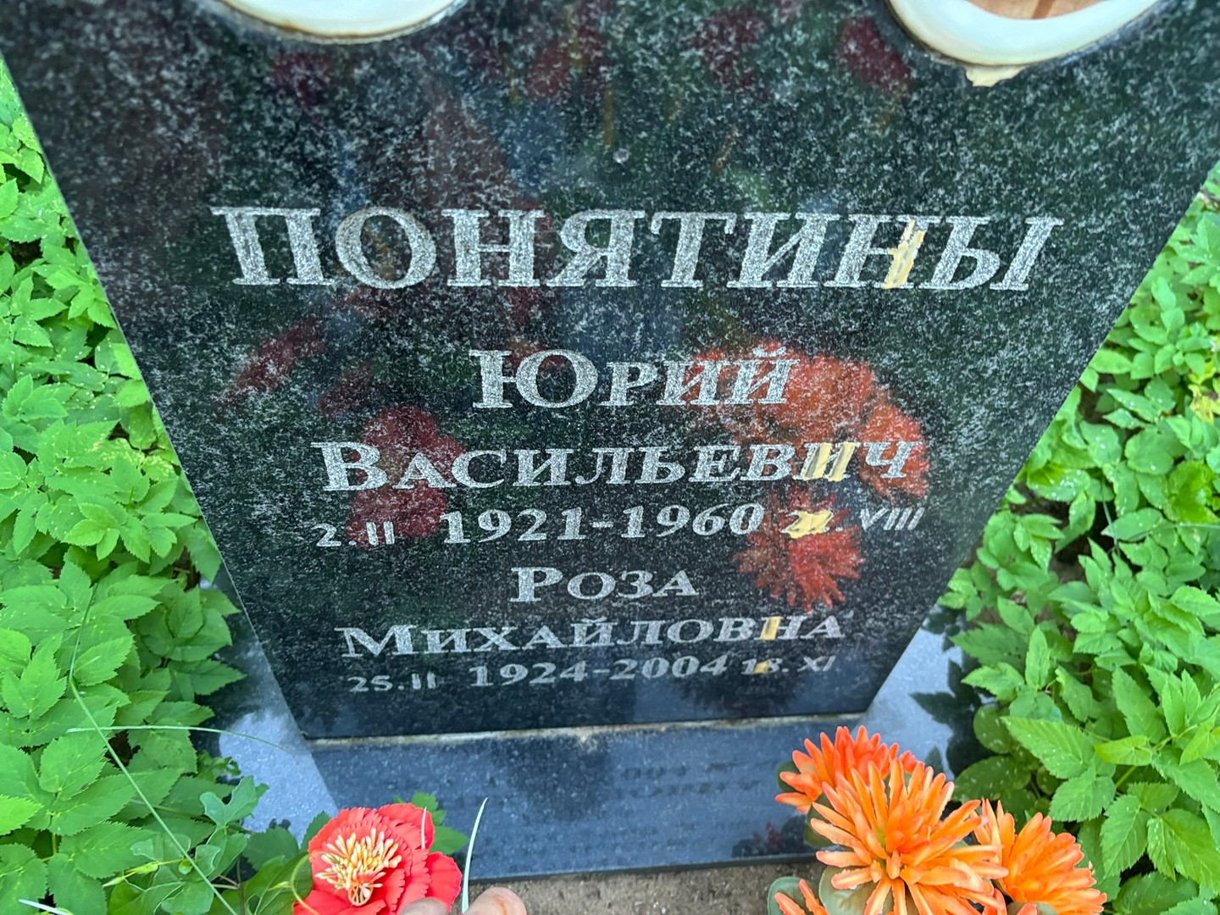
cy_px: 458
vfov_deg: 53.1
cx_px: 610
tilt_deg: -50.1
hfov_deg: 67.3
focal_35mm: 26
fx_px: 916
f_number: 1.6
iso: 250
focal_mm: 5.96
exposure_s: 1/60
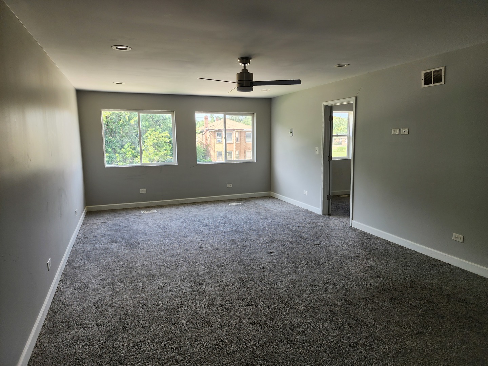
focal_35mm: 23
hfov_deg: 73.9
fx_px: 324
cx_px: 244
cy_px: 183
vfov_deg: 58.9
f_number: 1.8
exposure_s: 1/180
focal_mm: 6.4
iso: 64
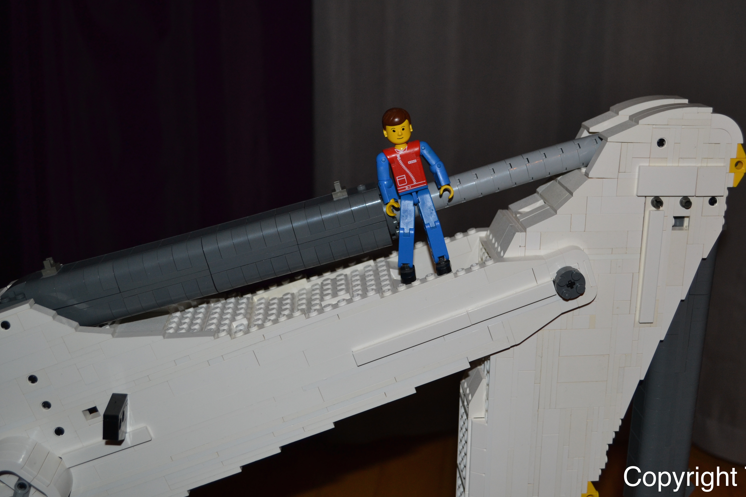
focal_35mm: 42
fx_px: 870
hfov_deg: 46.3
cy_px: 210
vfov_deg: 31.8
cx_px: 420
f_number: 4
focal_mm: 24
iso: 450
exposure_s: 1/60
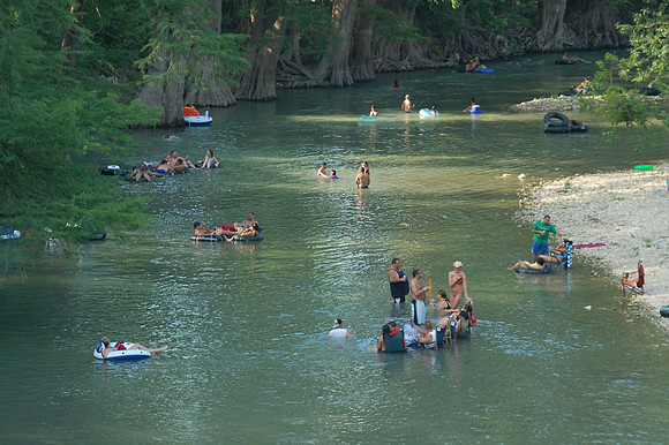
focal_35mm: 174
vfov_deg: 7.9
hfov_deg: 11.8
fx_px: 3232
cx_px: 334
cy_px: 222
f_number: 5.6
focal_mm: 116
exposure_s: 1/200
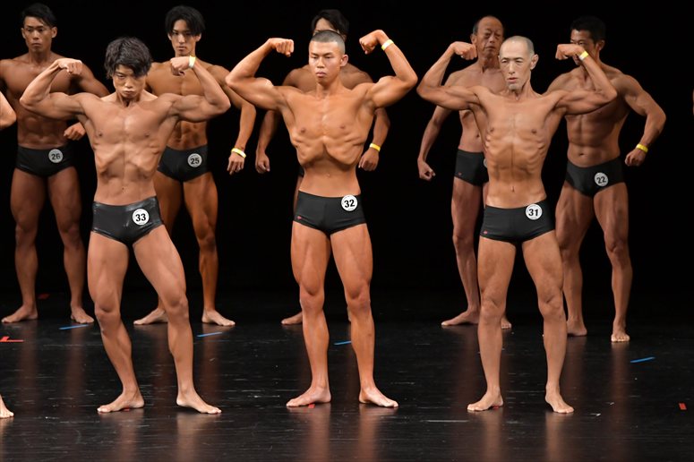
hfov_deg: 8.1
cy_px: 231
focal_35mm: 255
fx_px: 4913
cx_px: 347
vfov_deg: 5.4
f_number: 5.6
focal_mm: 170
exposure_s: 1/400
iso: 3200
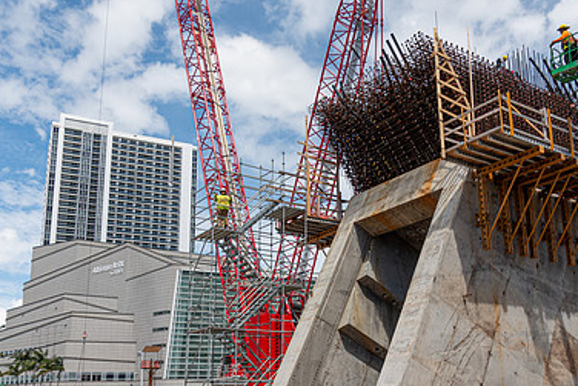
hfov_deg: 51.4
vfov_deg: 35.5
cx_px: 360
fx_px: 594
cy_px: 264
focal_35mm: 37
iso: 125
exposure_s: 1/125
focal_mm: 8.8
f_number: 4.5
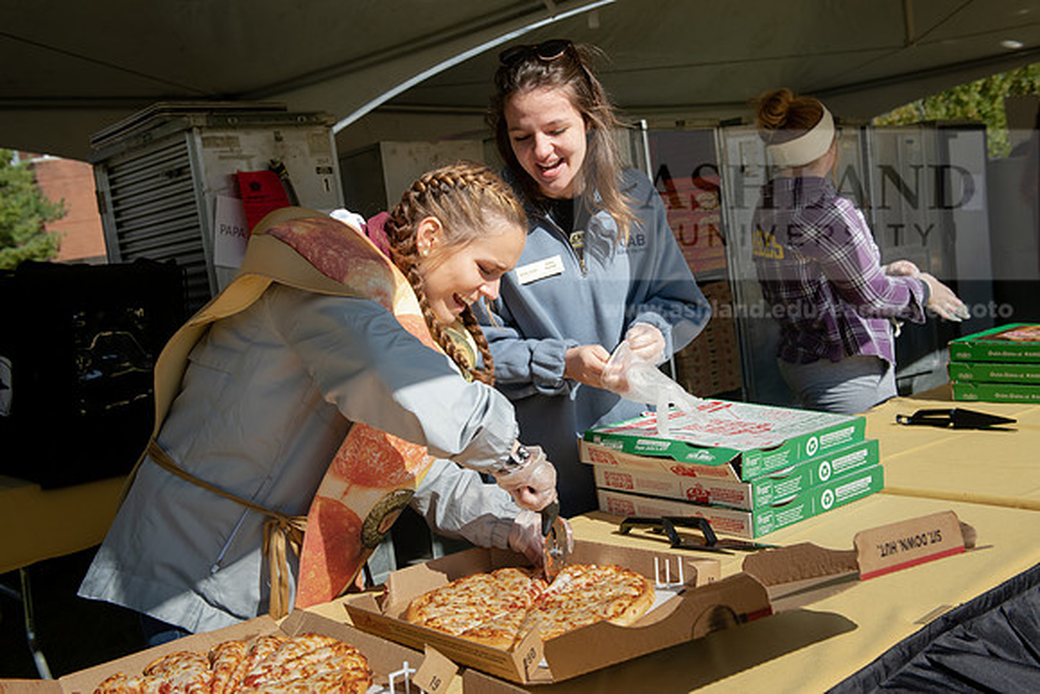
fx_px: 1098
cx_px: 520
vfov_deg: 35.1
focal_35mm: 38
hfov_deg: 50.7
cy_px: 347
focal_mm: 38
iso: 400
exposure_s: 1/1000
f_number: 6.3
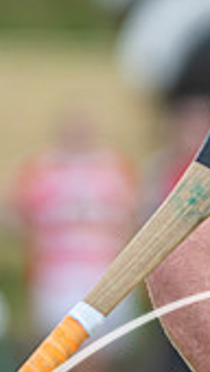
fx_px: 18269
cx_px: 547
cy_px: 399
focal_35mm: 1851
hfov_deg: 0.7
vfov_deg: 1.2
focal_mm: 300
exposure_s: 1/1250
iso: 140
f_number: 2.8
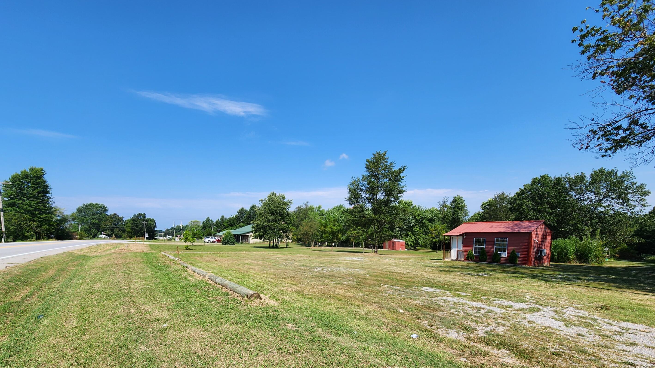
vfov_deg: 67.6
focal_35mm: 15
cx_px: 310
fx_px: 260
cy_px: 258
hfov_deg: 102.9
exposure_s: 1/2111
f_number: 2.2
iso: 50
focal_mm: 2.2
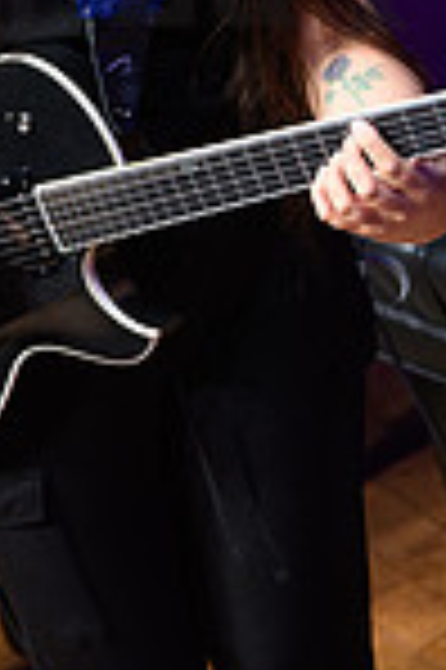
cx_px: 266
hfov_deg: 2.3
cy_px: -90
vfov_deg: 3.4
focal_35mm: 606
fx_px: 11287
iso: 1600
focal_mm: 200
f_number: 4
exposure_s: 1/250
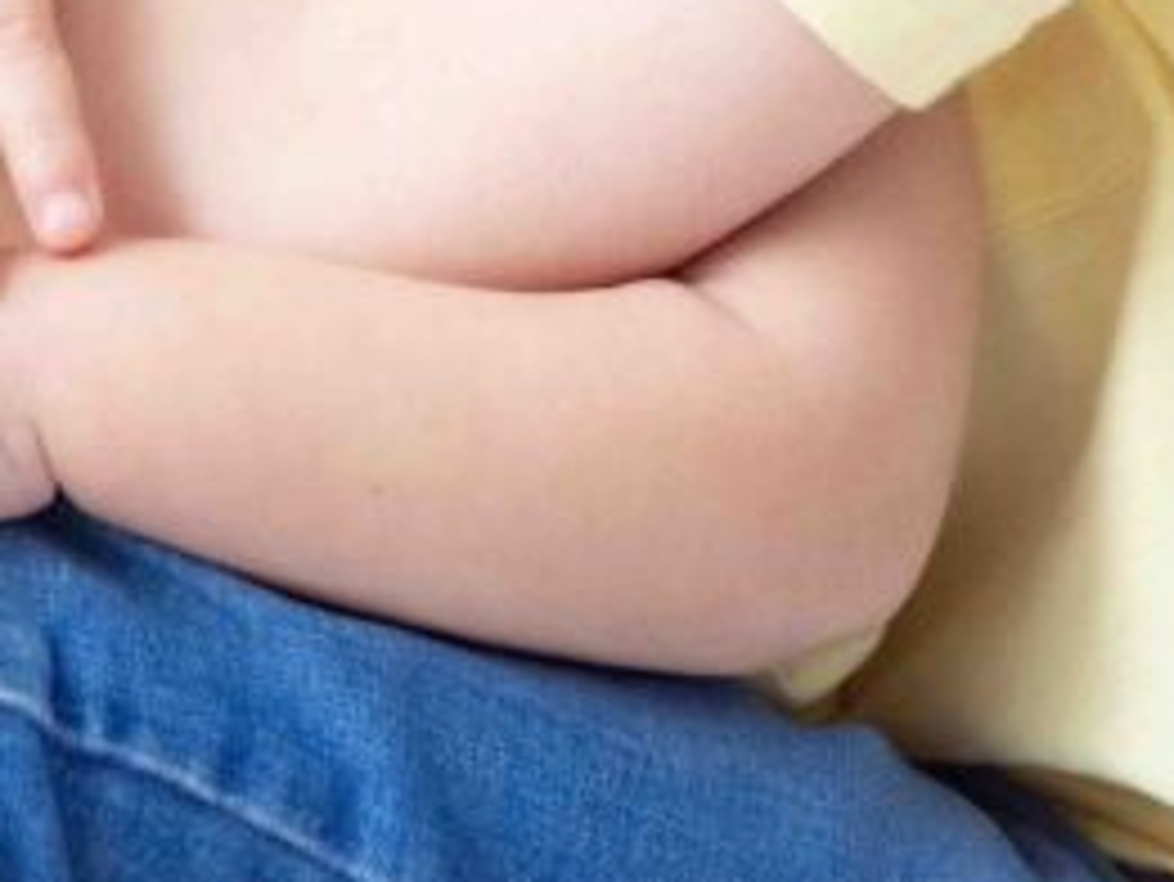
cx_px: 144
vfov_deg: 5.2
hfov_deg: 7.0
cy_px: -562
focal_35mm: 282
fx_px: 9568
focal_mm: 36
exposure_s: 1/250
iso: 800
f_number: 3.9
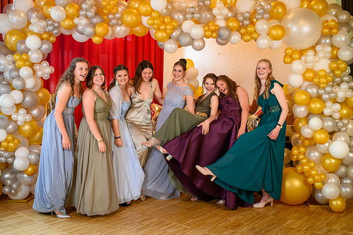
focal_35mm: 39
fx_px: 377
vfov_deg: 34.6
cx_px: 174
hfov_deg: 50.1
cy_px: 109
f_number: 3.5
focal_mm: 35
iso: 1250
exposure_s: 1/100
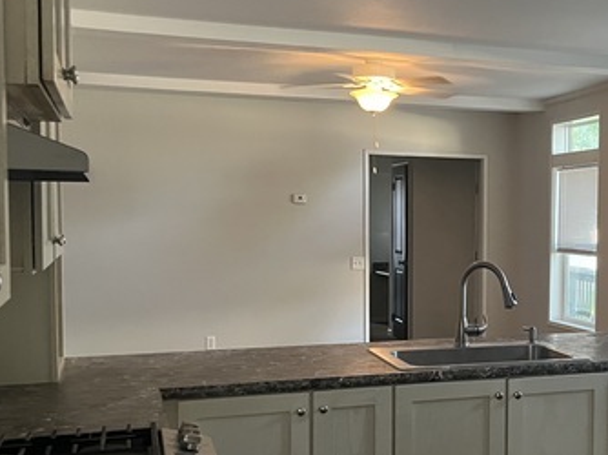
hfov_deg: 35.5
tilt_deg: -3.4
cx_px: 498
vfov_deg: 27.9
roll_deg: -0.8
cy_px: 282
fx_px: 913
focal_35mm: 52
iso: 500
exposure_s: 1/60
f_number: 1.6
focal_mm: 5.1
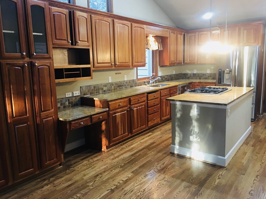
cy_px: 100
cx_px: 133
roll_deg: +1.1
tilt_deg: -8.7
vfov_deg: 48.2
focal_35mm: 29
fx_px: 223
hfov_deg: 61.7
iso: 100
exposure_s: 1/10
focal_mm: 4.15
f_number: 2.2
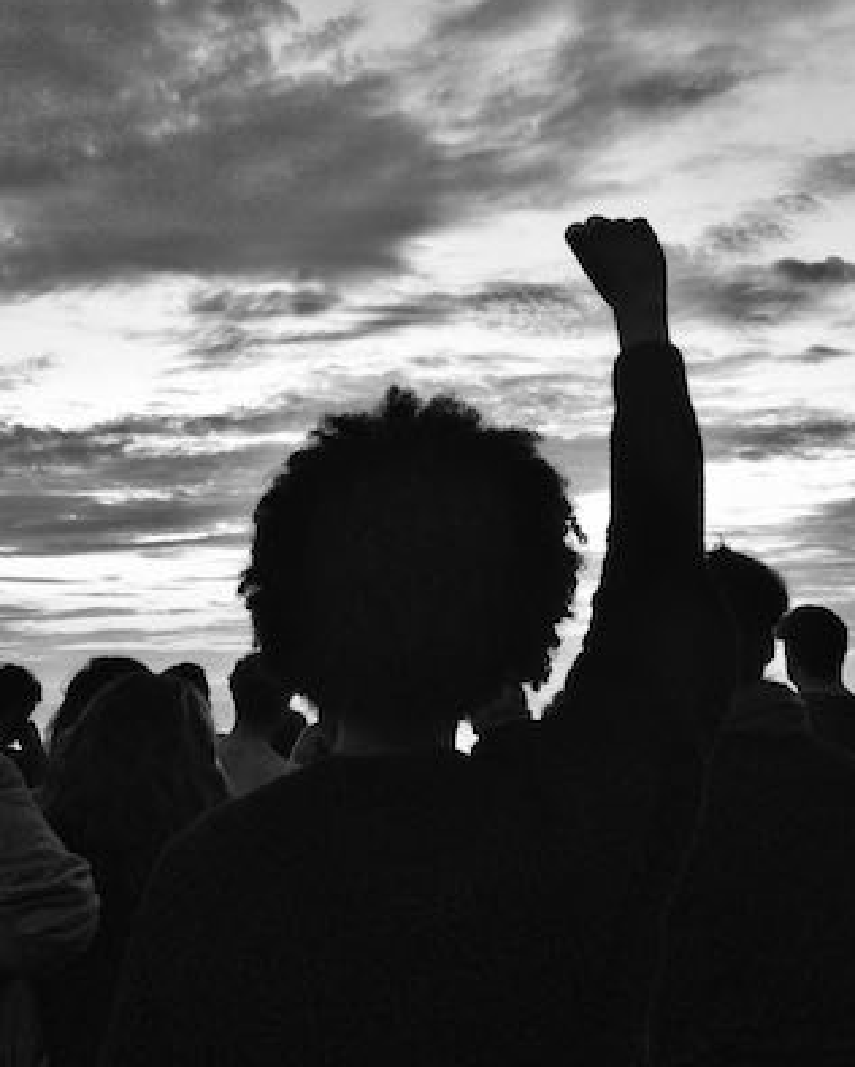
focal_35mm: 49
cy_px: 550
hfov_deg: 30.7
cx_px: 314
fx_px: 1548
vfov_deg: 38.0
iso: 64
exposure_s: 1/120
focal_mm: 4.12
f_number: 2.4
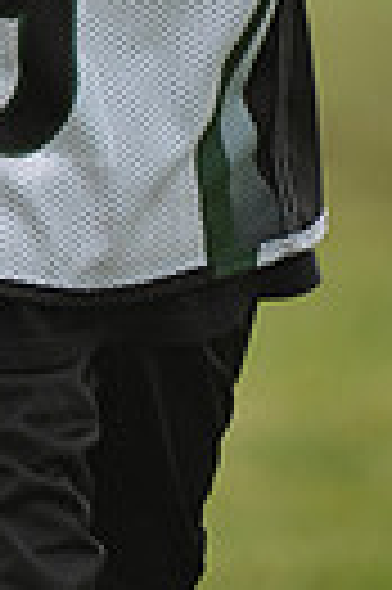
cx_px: 95
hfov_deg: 0.8
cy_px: -581
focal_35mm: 1769
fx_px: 28968
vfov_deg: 1.2
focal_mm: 400
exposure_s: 1/2500
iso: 800
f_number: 4
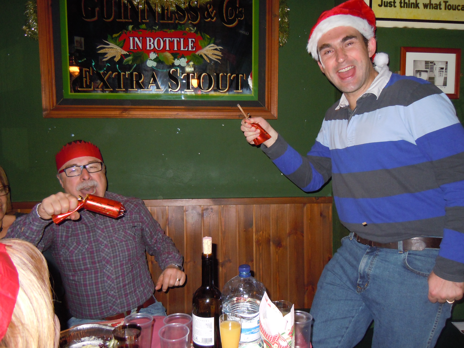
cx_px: 232
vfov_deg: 46.8
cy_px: 174
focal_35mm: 30
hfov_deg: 60.0
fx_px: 402
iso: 320
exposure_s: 1/30
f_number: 3.5
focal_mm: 5.4
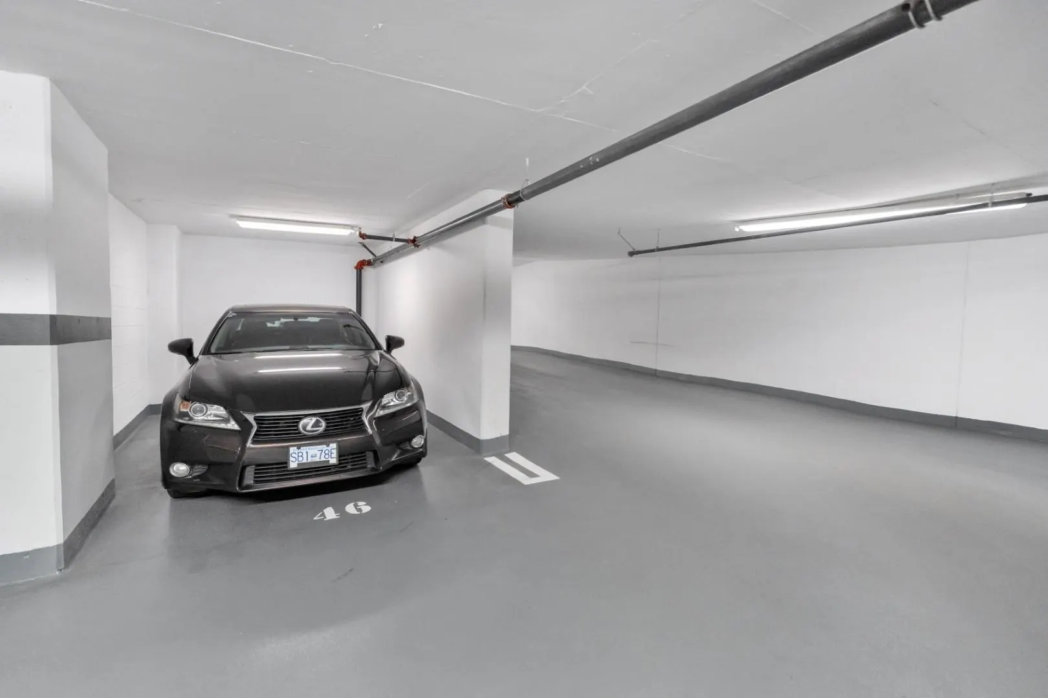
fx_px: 486
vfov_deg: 71.4
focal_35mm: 17
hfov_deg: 94.3
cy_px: 349
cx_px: 524
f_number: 2.8
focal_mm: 16.7
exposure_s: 1/160
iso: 5000
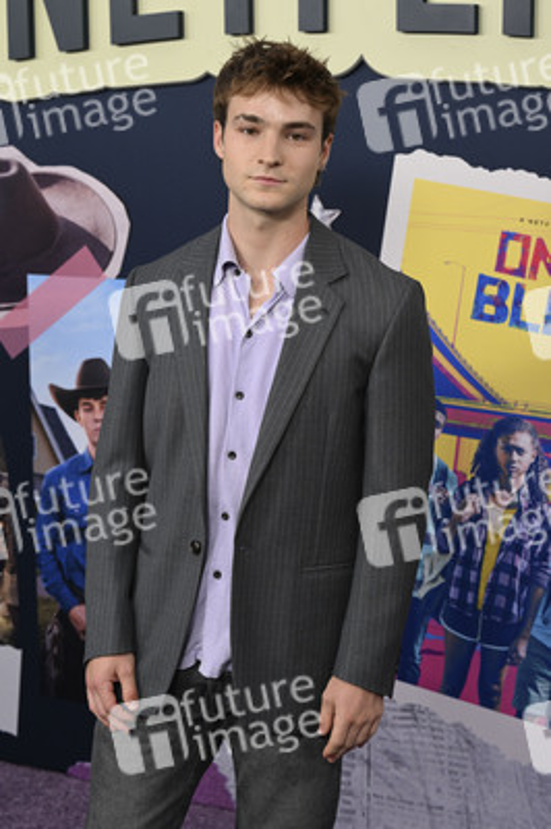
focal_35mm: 71
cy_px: 414
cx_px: 276
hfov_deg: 19.2
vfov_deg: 28.5
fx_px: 1633
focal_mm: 71
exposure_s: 1/250
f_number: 6.3
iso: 1000
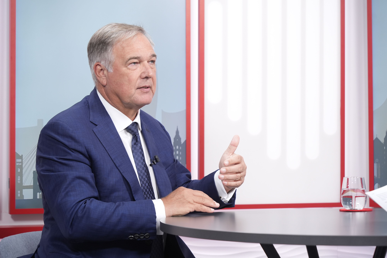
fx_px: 1010
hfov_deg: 21.7
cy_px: 129
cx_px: 194
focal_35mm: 94
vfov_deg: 14.6
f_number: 5.6
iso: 1600
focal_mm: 94
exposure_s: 1/200
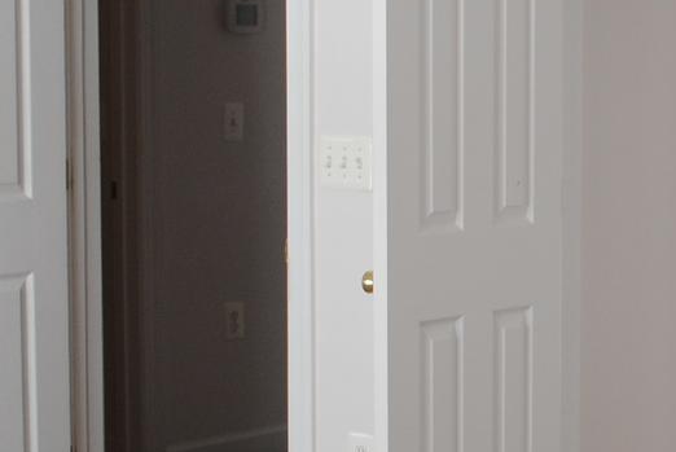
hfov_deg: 18.8
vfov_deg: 12.9
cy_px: 317
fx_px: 1992
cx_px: 673
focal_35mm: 106
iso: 200
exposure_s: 1/60
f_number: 4
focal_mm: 18
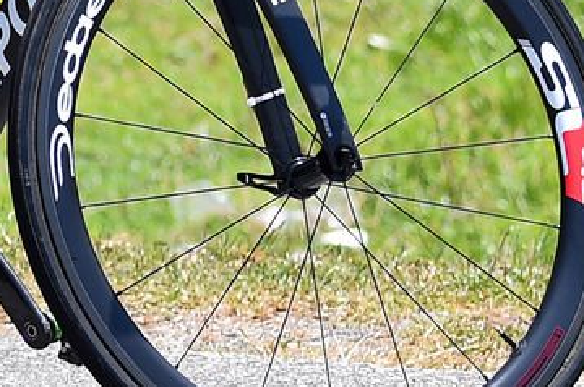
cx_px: -24
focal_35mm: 387
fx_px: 6269
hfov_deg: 5.3
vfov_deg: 3.5
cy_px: -48
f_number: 5.6
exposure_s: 1/1250
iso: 400
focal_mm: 116
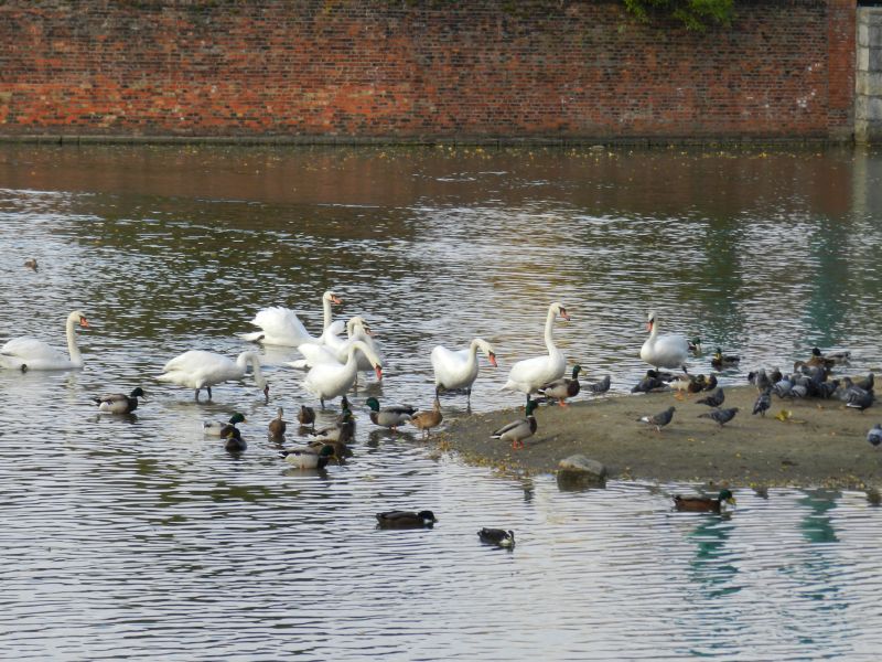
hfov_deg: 10.4
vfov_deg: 7.8
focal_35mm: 191
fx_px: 4867
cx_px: 441
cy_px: 331
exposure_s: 1/200
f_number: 5.5
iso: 160
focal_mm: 34
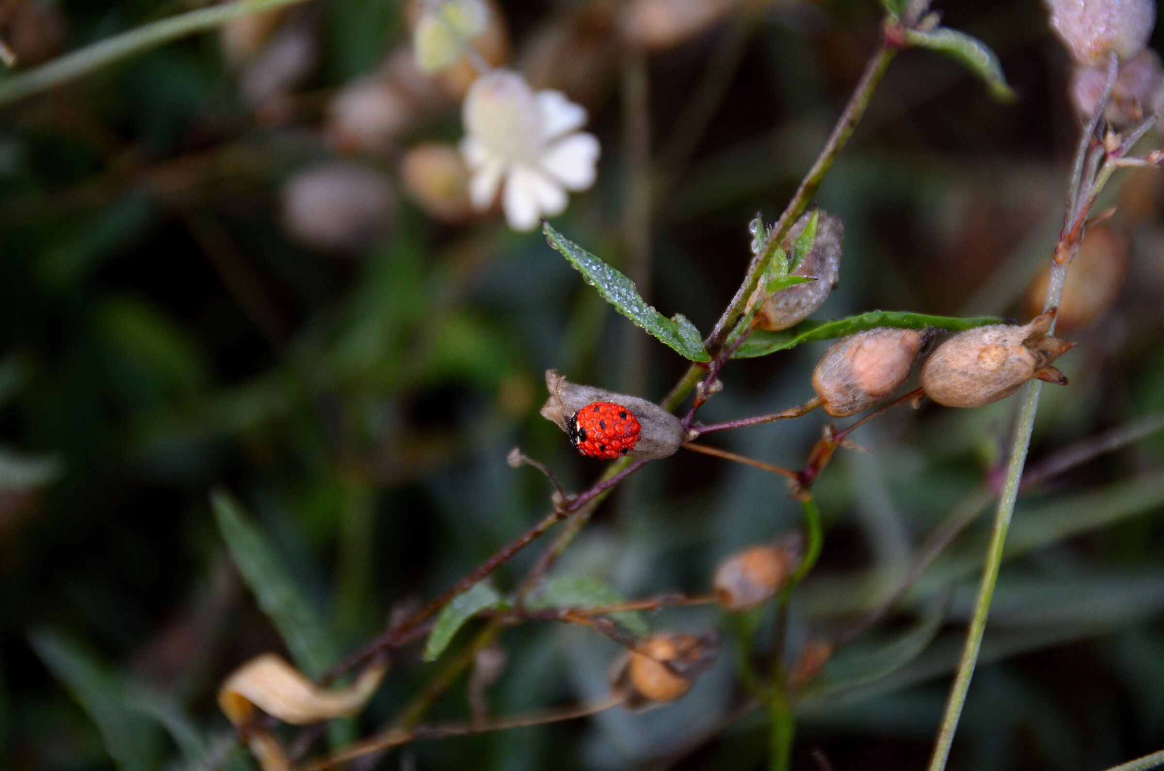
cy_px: 386
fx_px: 9681
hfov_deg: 6.9
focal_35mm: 300
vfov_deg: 4.6
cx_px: 582
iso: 640
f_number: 5.6
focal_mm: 200
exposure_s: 1/400
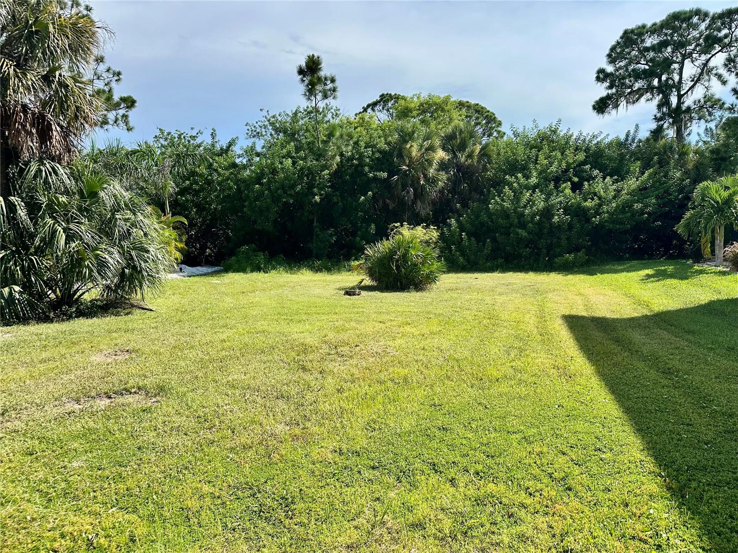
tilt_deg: -3.8
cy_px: 276
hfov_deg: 71.6
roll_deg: +0.0
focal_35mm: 24
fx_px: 512
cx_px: 369
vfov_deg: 56.8
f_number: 1.78
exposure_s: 1/3597
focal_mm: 6.86
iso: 80
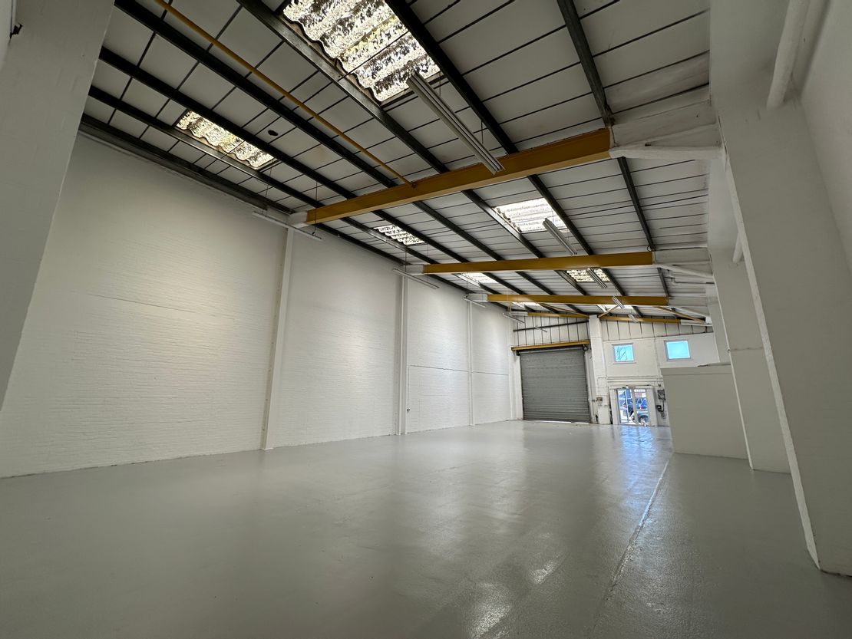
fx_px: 345
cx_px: 426
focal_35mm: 14
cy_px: 320
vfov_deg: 85.7
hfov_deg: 102.1
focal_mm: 2.22
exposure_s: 1/141
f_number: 2.2
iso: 40
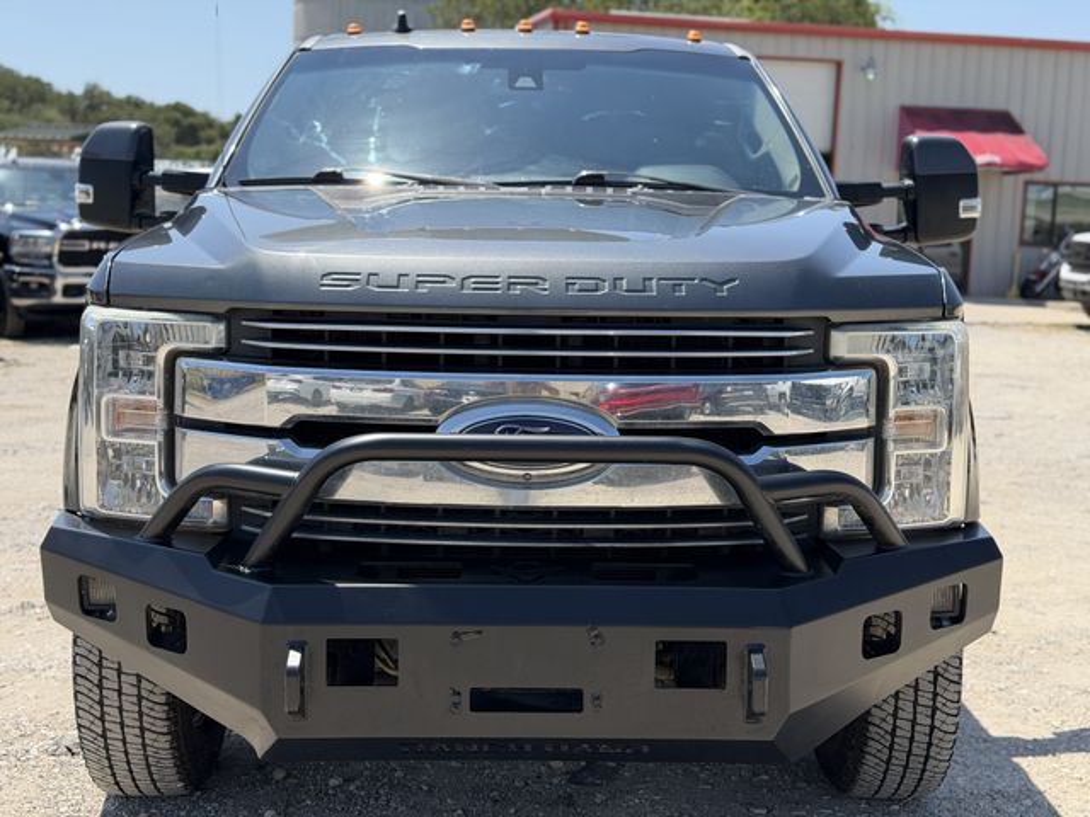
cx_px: 545
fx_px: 1511
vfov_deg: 30.3
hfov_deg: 39.7
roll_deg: -3.0
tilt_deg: -6.3
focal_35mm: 48
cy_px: 408
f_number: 1.78
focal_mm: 6.76
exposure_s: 1/3534
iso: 80
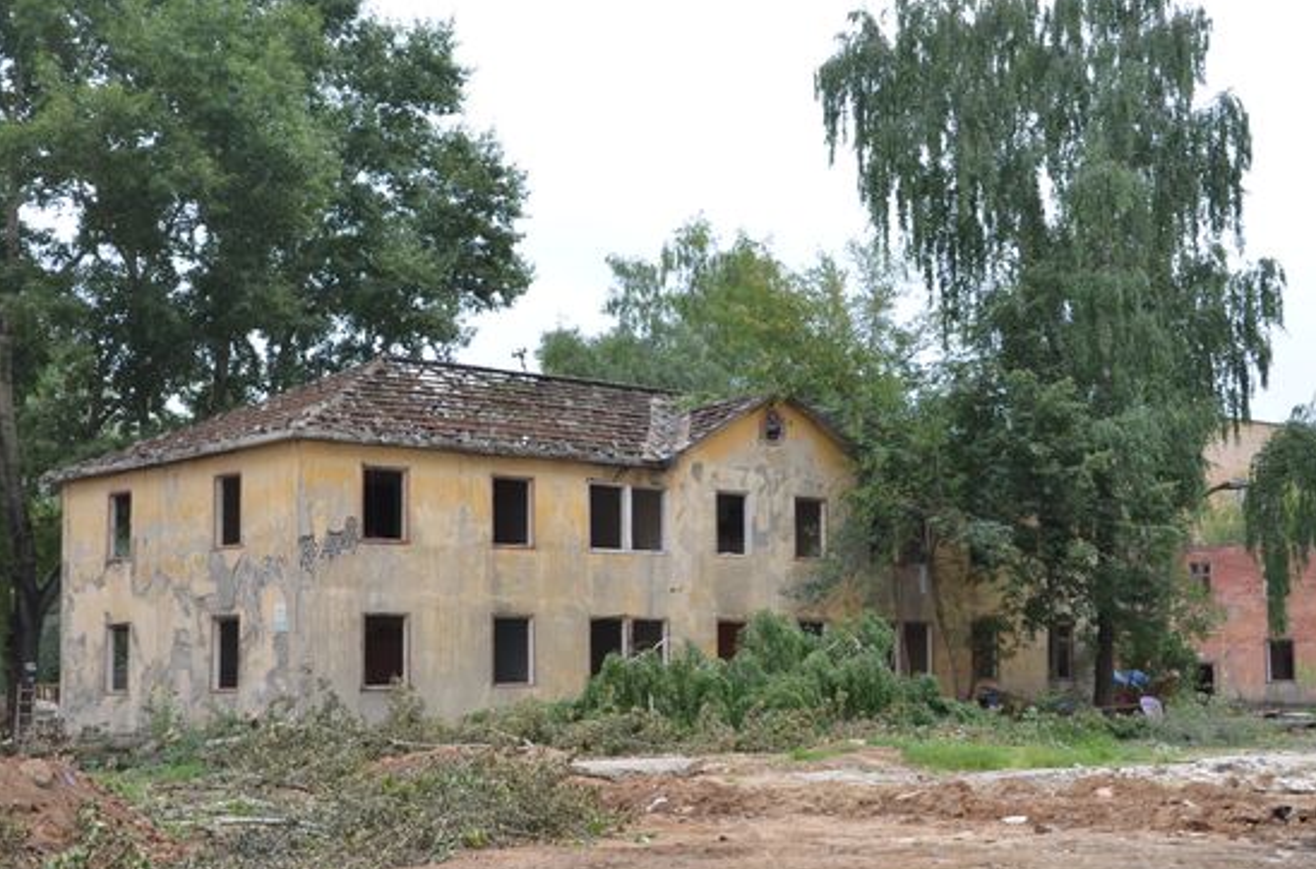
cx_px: 728
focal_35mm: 54
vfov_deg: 24.9
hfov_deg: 36.9
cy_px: 461
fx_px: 1968
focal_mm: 28
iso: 250
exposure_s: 1/160
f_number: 6.3
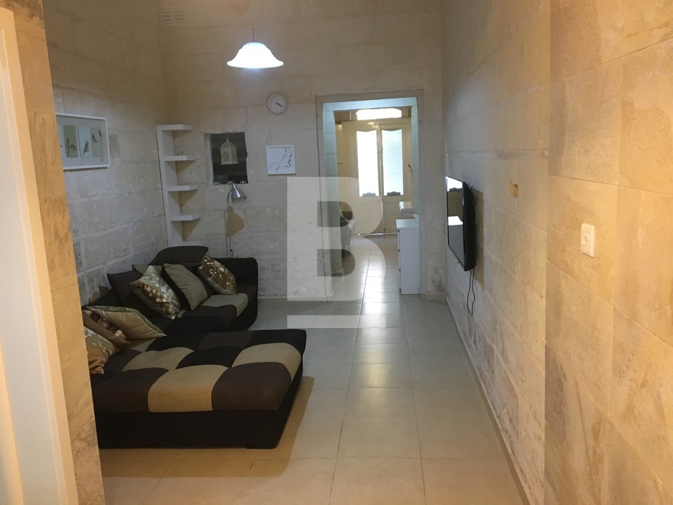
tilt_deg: -6.6
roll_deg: +2.3
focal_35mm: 29
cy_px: 252
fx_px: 564
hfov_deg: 61.7
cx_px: 336
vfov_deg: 48.2
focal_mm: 4.15
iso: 200
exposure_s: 1/33
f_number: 2.2
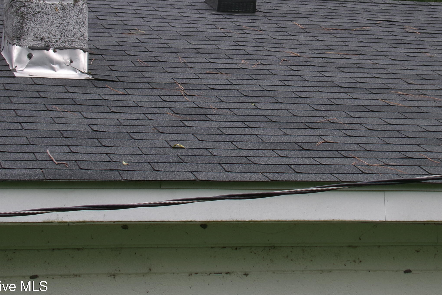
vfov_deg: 12.9
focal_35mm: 106
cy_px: 64
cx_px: 270
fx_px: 1301
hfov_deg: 19.3
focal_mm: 12.3
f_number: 4.7
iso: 100
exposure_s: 1/220
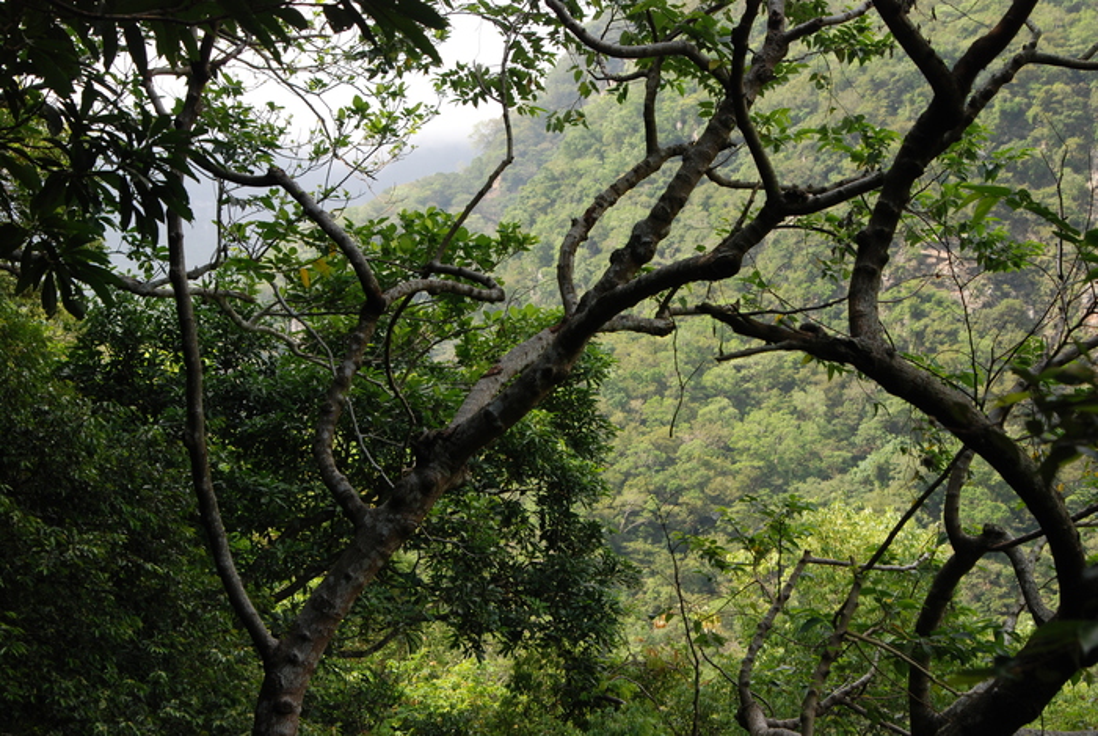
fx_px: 1833
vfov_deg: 22.7
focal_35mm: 60
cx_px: 549
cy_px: 368
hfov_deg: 33.4
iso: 250
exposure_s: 1/200
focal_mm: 40
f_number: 7.1
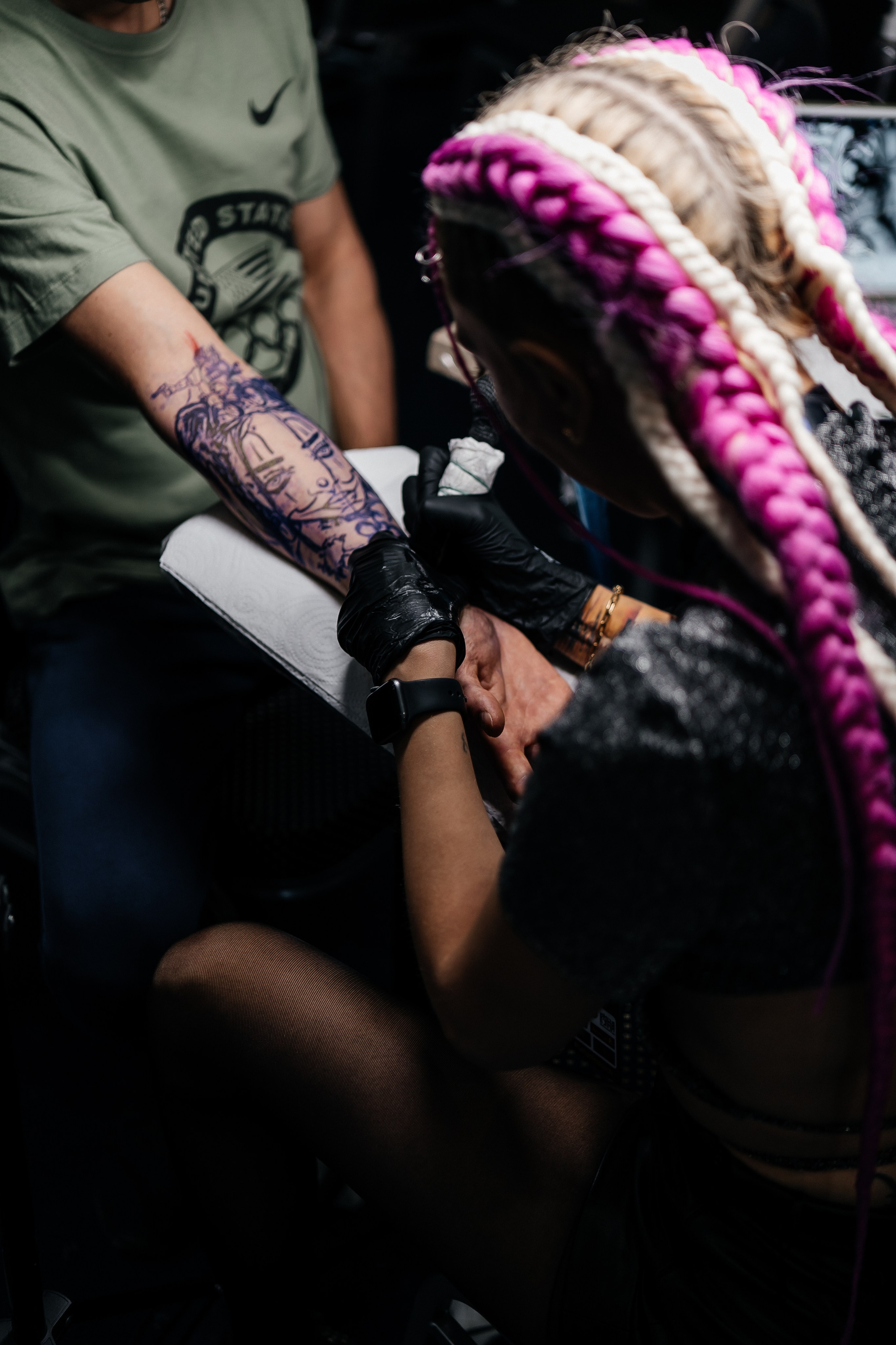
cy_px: 672
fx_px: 1680
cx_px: 448
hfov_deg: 29.9
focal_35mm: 45
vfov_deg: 43.6
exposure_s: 1/200
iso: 250
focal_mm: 45
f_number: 1.8
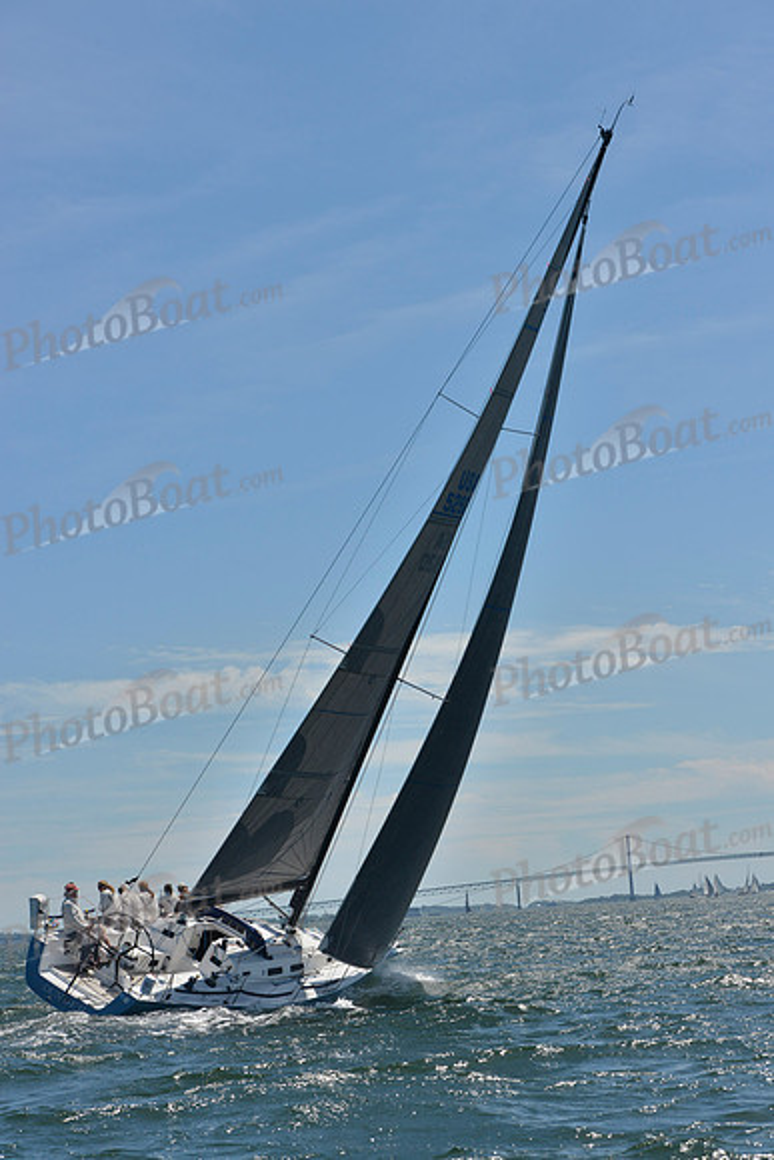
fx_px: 2256
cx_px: 387
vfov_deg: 28.8
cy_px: 580
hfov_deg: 19.5
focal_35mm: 70
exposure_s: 1/1250
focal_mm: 70
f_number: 10
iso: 280
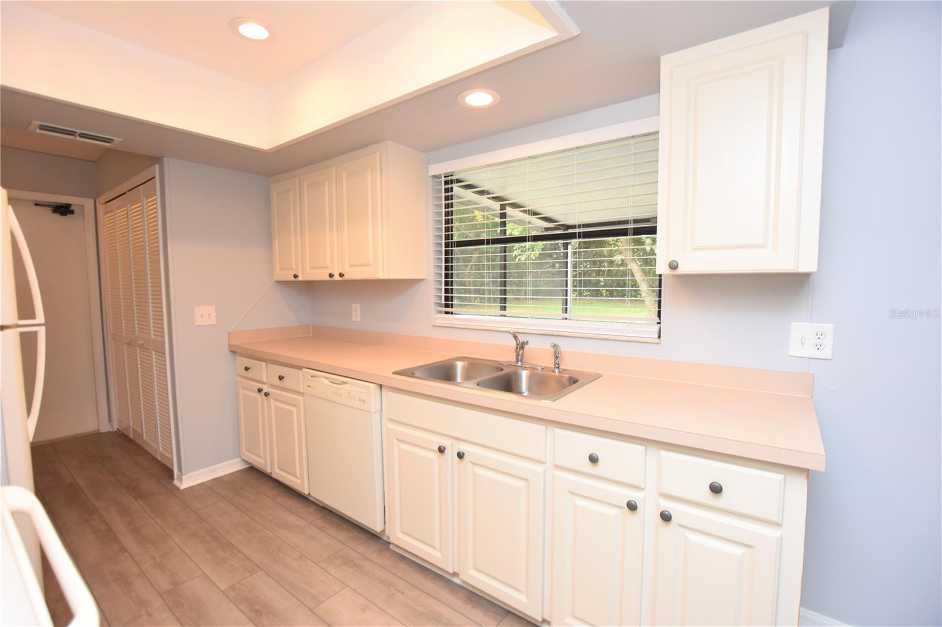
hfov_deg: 100.4
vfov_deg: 77.3
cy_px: 314
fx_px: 392
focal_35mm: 15
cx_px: 471
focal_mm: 10
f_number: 4
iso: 220
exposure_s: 1/60
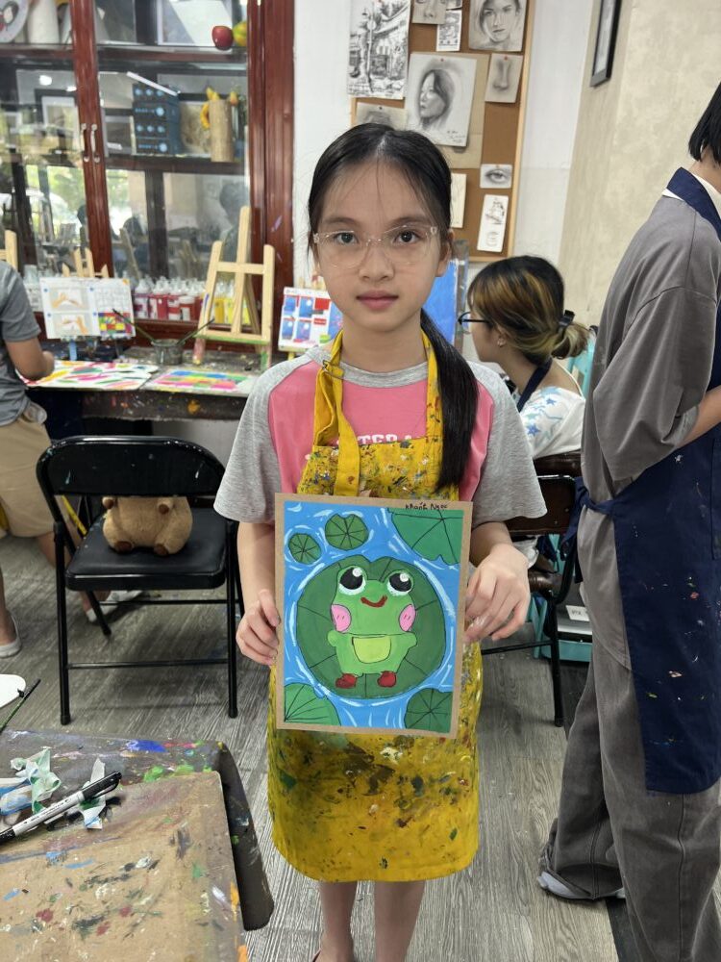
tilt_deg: -21.0
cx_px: 360
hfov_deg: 53.1
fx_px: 722
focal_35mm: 26
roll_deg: -3.2
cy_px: 481
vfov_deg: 67.3
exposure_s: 1/100
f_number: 1.5
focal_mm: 5.7
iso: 64
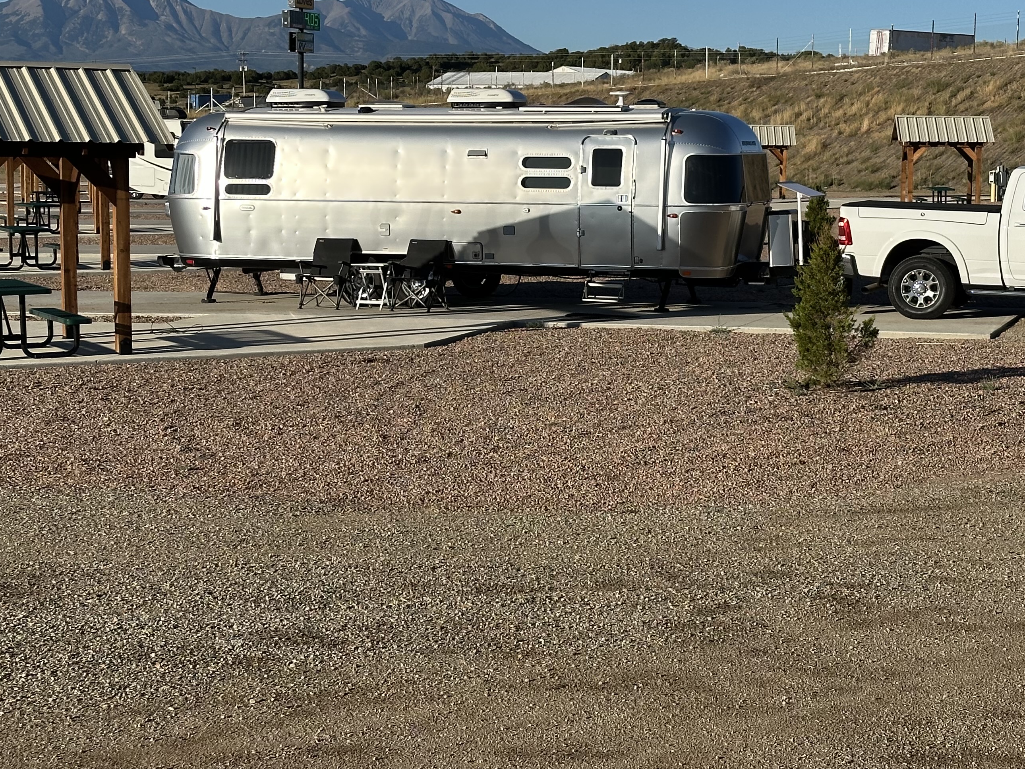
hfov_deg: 26.0
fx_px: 2221
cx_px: 573
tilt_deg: -4.2
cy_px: 320
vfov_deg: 19.6
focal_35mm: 75
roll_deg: -0.6
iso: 64
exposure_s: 1/5000
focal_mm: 6.86
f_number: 1.78
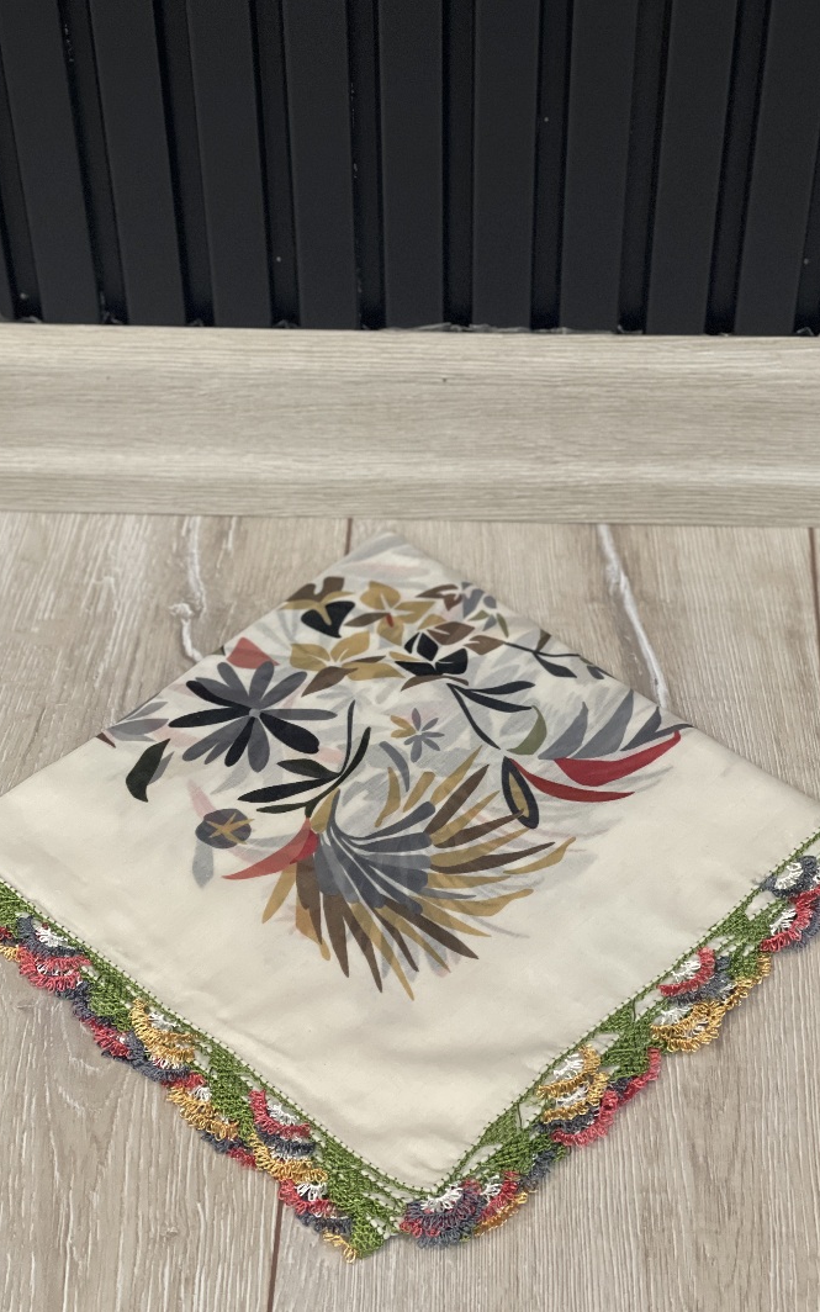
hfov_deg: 19.1
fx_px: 2431
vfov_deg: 30.2
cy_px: 655
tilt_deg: -45.3
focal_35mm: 68
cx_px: 391
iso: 320
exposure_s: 1/25
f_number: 2.2
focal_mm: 7.5
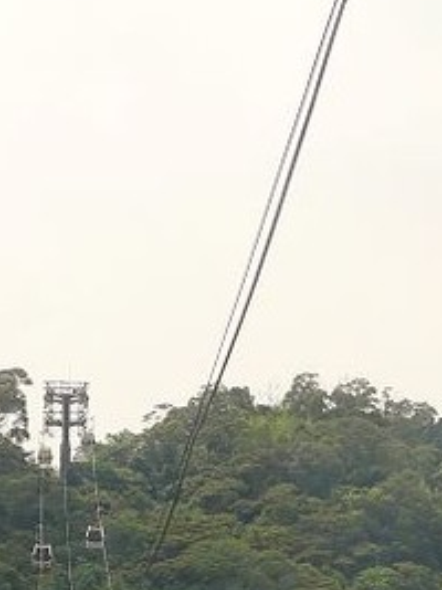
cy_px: 566
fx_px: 3067
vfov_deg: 10.9
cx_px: 84
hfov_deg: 8.2
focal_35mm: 180
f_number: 2.8
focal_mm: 11.1
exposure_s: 1/320
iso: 80
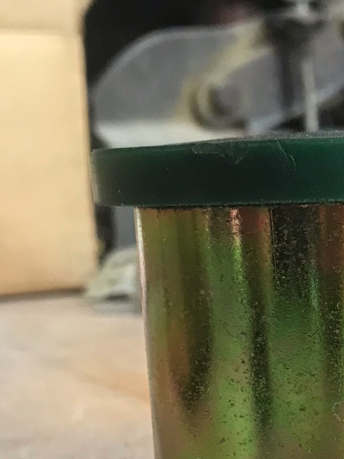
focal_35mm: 90
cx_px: 422
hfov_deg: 15.8
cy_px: 399
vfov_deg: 21.4
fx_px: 1192
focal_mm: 3.99
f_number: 1.8
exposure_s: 1/17
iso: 40
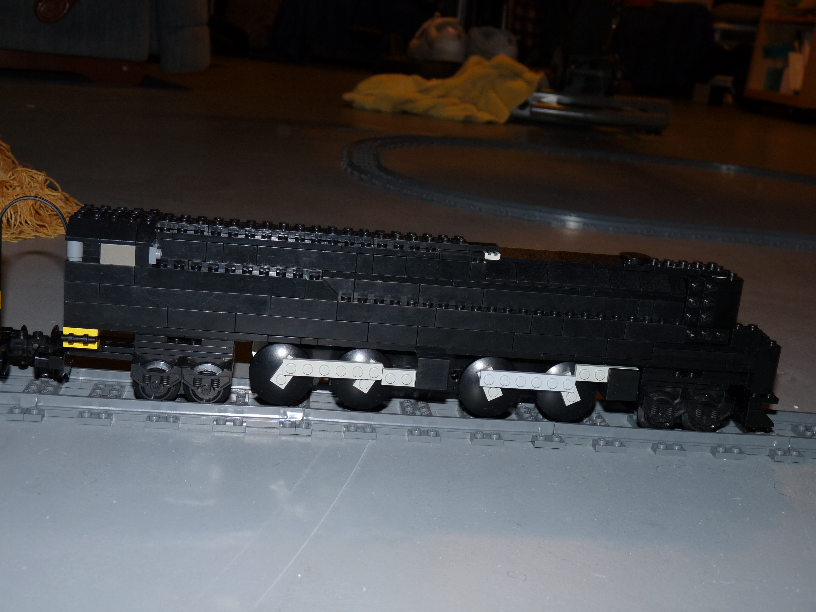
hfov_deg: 43.9
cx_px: 408
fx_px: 1014
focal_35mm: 43
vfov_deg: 33.6
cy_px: 306
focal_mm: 7.6
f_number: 3
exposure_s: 1/30
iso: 100
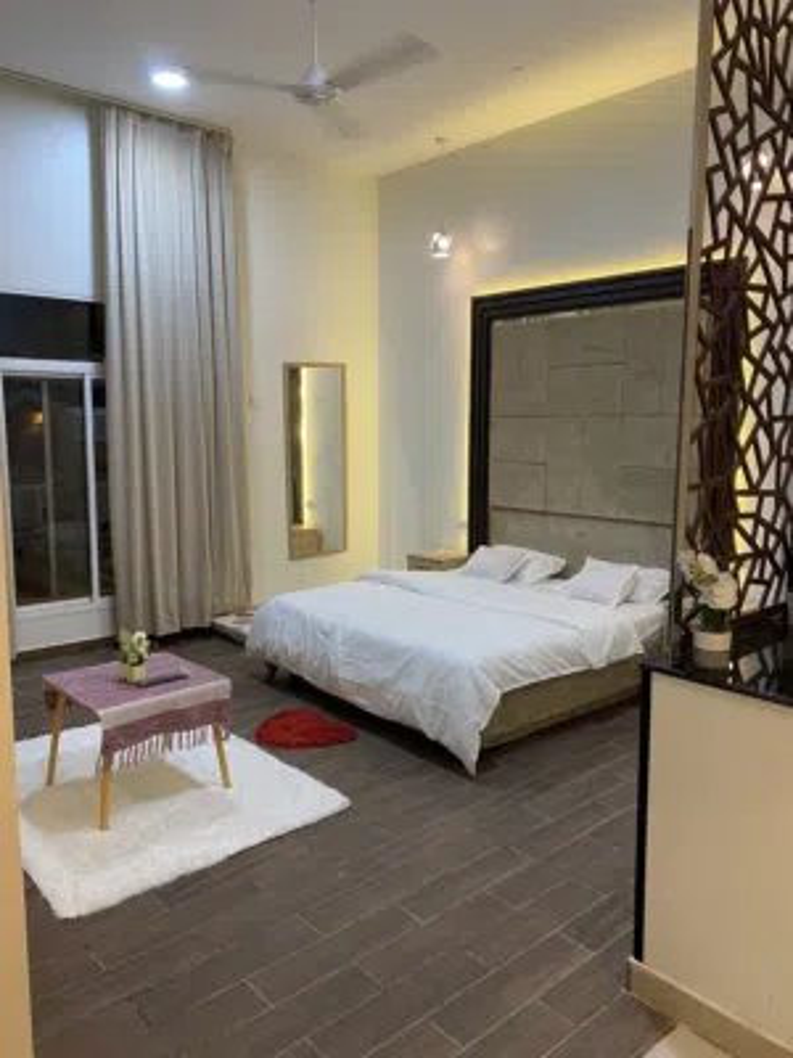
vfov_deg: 67.3
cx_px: 396
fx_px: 794
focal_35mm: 26
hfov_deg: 53.1
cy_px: 529
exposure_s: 1/50
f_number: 1.8
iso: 80
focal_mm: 4.25
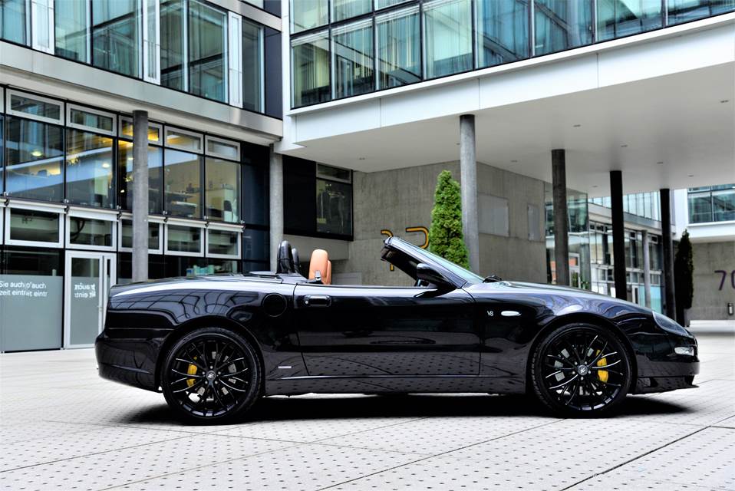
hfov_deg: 48.4
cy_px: 246
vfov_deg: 33.4
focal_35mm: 40
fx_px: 817
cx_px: 368
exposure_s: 1/80
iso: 800
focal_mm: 40
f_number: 5.6
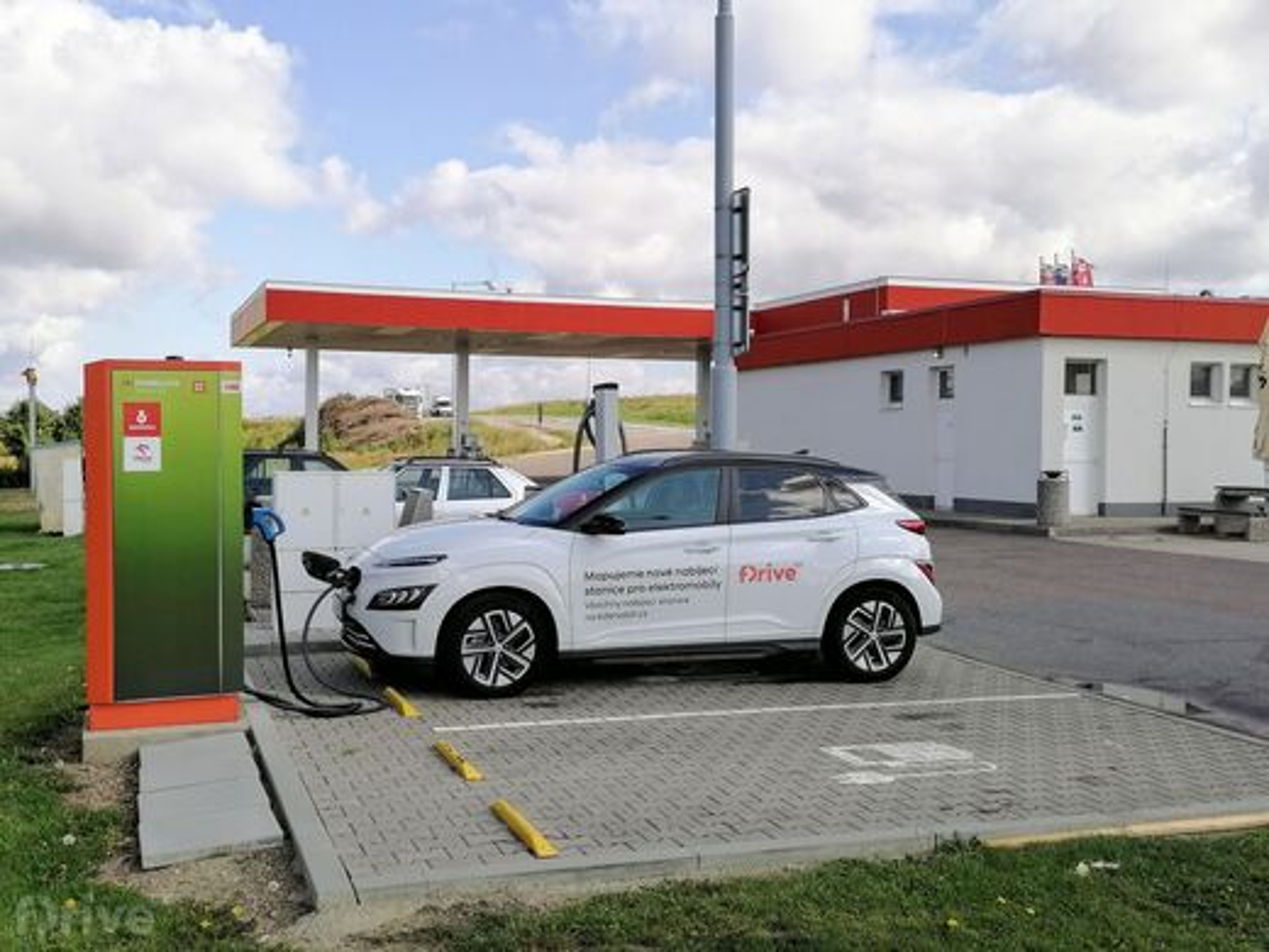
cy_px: 476
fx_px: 1430
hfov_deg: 47.9
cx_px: 634
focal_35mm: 39
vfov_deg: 36.8
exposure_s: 1/1344
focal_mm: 5.3
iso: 50
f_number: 1.8
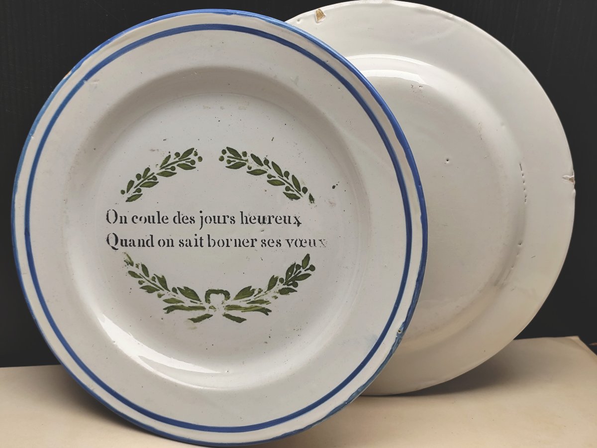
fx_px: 793
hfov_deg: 41.2
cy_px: 224
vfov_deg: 31.5
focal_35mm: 46
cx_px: 298
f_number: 1.65
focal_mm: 6.14
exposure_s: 1/100
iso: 200
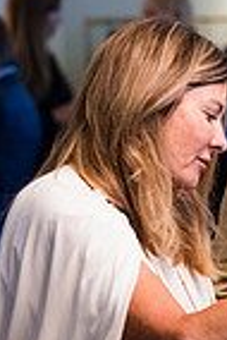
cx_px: 354
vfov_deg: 11.8
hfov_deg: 7.7
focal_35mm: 174
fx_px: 1642
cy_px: 278
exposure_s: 1/200
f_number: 2.2
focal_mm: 55
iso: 2000
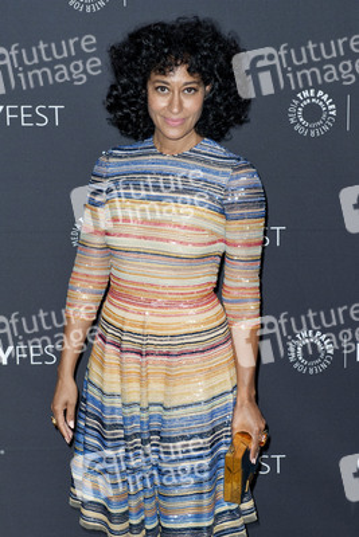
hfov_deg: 19.5
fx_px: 1046
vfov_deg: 28.8
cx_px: 180
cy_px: 268
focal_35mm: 70
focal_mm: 70
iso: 640
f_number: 5.6
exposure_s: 1/320
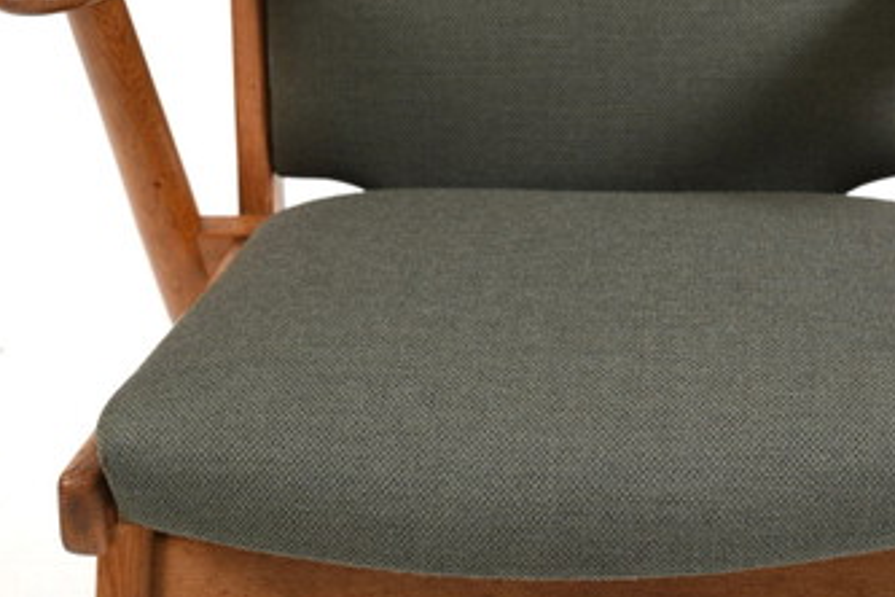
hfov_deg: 24.1
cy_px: 493
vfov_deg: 16.1
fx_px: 2088
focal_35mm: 84
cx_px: 591
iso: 160
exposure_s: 1/200
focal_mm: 50
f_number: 9
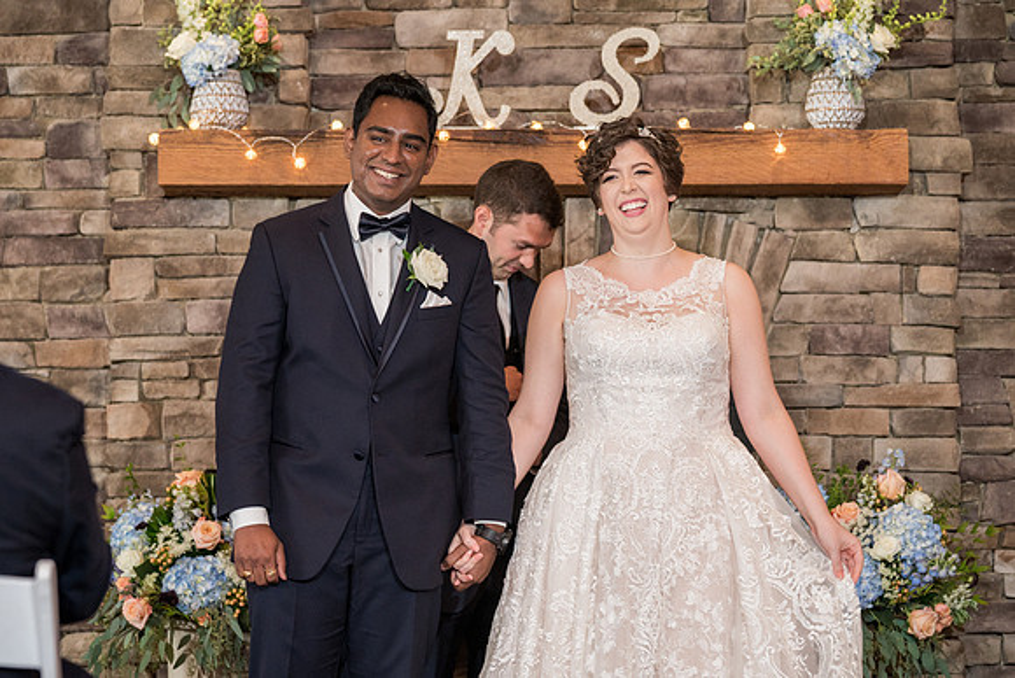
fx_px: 3253
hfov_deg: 17.7
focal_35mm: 115
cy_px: 350
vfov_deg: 11.9
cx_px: 477
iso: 2000
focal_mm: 108
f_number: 4
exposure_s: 1/100
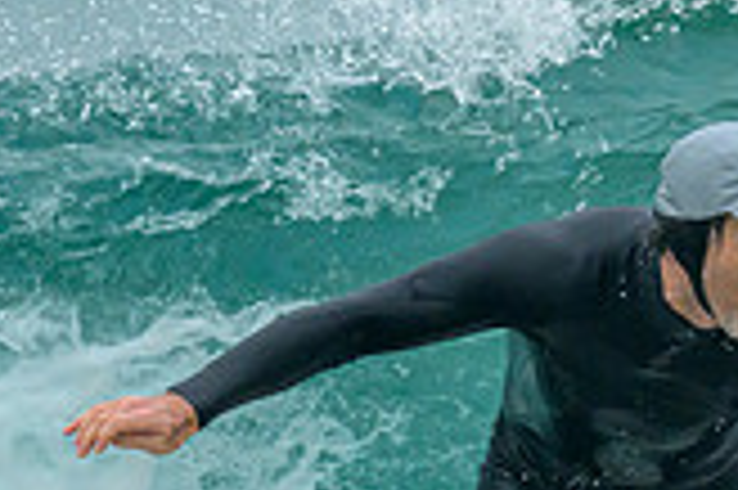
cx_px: 952
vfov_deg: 0.4
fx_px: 65226
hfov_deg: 0.6
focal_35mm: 3185
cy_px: 543
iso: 2200
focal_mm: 800
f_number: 6.3
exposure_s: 1/2500
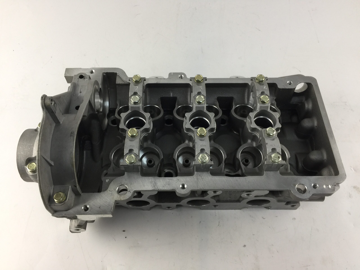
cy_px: 135
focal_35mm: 29
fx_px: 302
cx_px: 180
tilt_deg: -60.1
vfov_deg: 48.2
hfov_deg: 61.7
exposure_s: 1/33
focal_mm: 4.15
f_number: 2.2
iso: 32
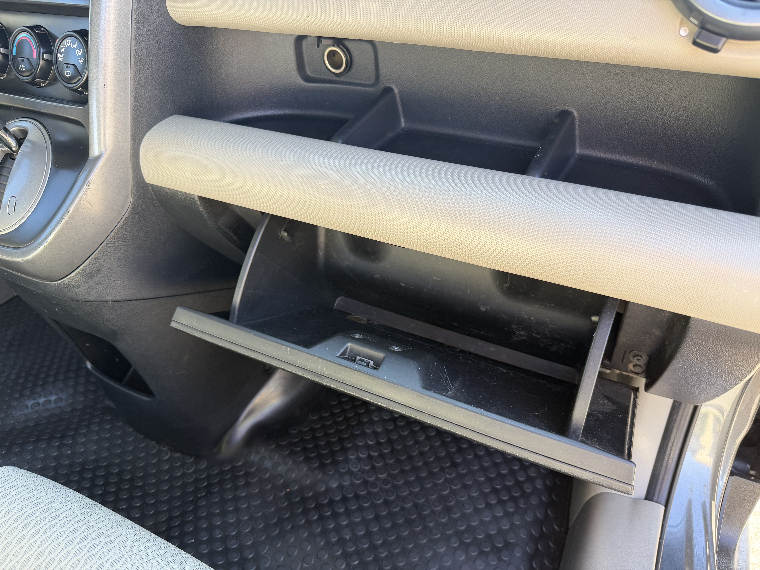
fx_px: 527
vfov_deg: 56.8
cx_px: 380
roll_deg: +2.9
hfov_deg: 71.6
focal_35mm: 24
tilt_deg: -36.4
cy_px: 285
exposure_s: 1/121
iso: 100
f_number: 1.78
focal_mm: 6.76
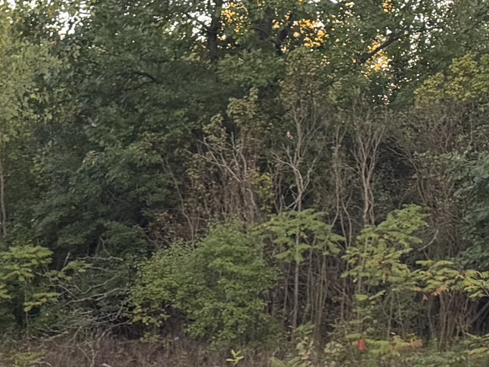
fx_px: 1723
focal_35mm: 122
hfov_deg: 14.0
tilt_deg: -13.3
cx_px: -443
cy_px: 779
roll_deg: -0.2
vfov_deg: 10.9
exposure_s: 1/121
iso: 100
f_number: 1.78
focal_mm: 6.76
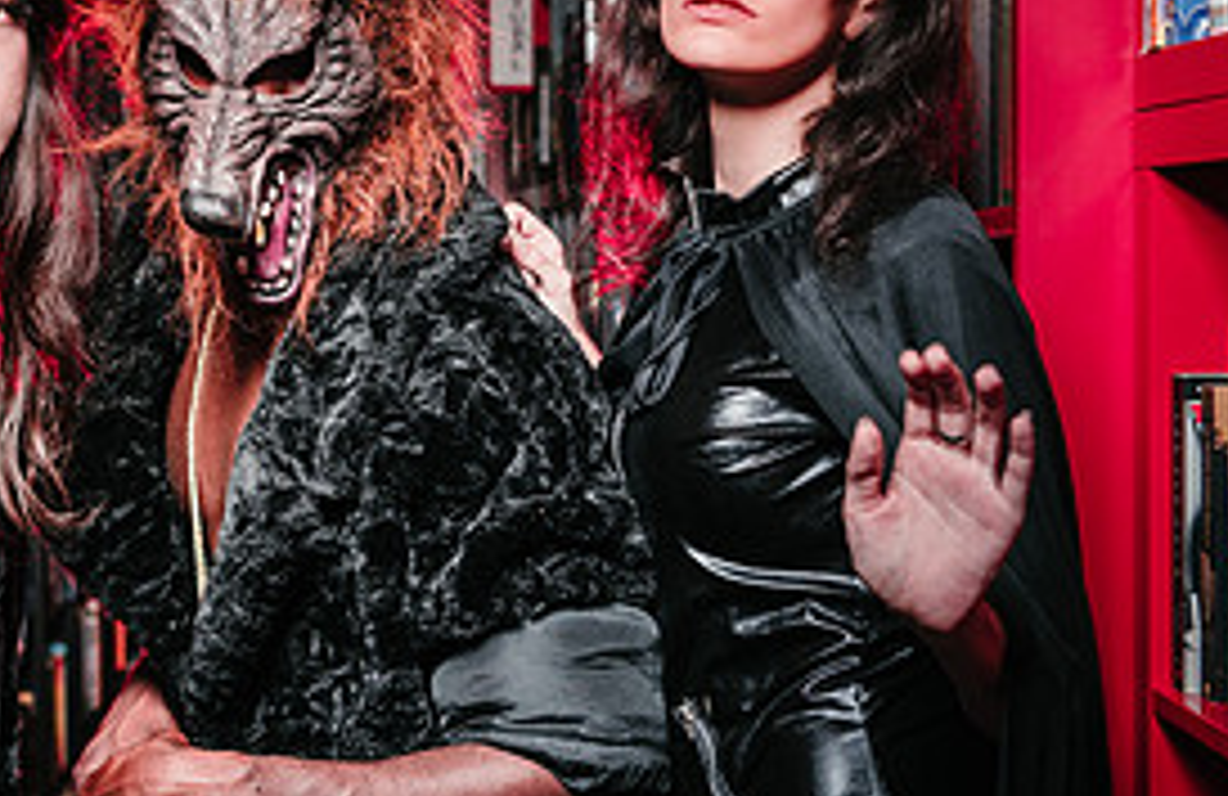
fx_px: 2807
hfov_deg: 24.3
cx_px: 238
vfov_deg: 16.1
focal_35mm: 83
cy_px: 291
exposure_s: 1/200
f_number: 3.5
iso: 64
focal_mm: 34
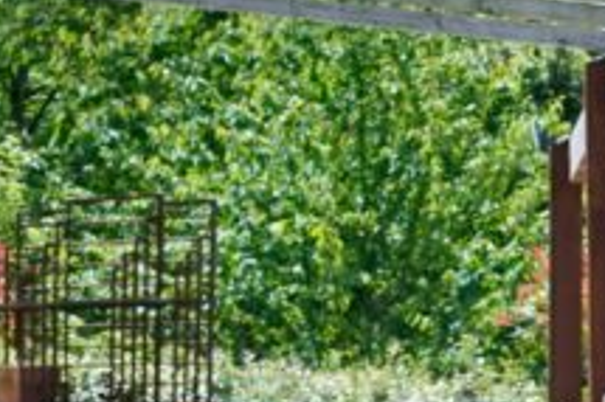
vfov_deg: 8.1
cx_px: 355
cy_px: 476
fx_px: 2804
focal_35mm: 167
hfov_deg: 12.3
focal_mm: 35
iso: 640
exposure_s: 1/2500
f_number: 5
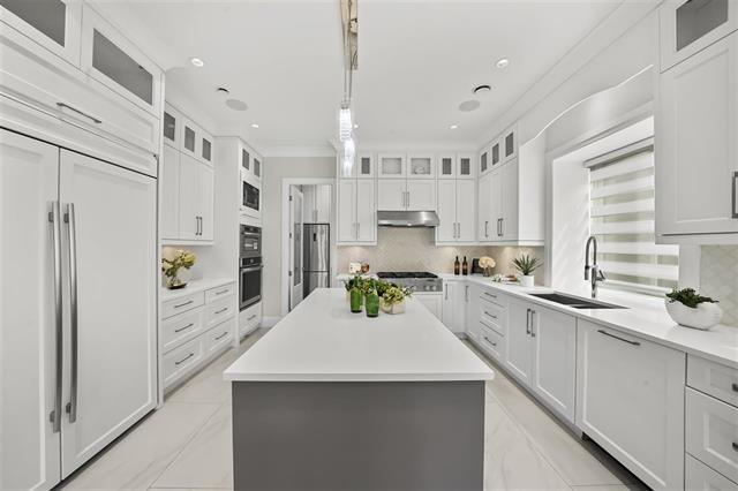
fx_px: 246
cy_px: 246
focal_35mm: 12
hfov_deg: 112.6
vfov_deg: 89.9
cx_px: 369
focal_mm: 12
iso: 2000
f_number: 10
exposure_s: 1/60
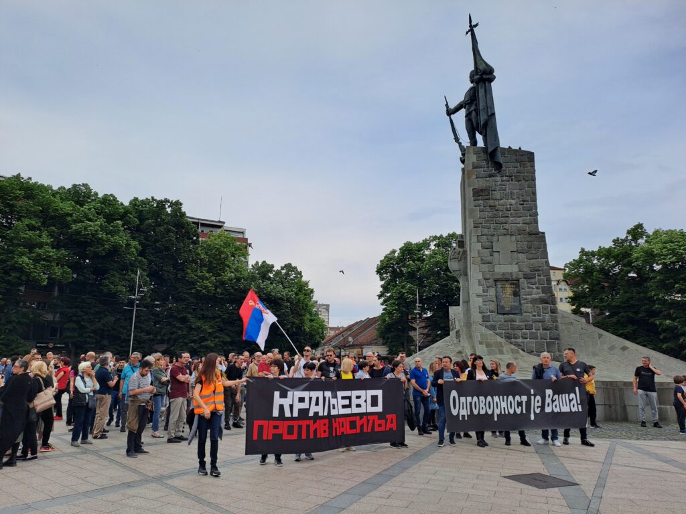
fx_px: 495
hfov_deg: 69.4
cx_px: 343
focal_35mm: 25
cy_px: 257
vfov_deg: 54.9
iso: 32
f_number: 1.8
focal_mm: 4.65
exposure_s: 1/717
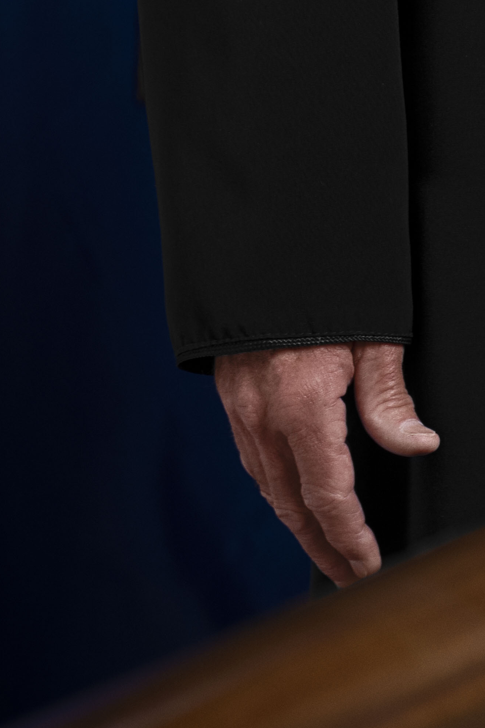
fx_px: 15297
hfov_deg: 1.8
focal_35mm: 757
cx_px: 860
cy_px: -728
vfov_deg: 2.7
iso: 100
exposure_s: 1/160
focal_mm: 174
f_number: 5
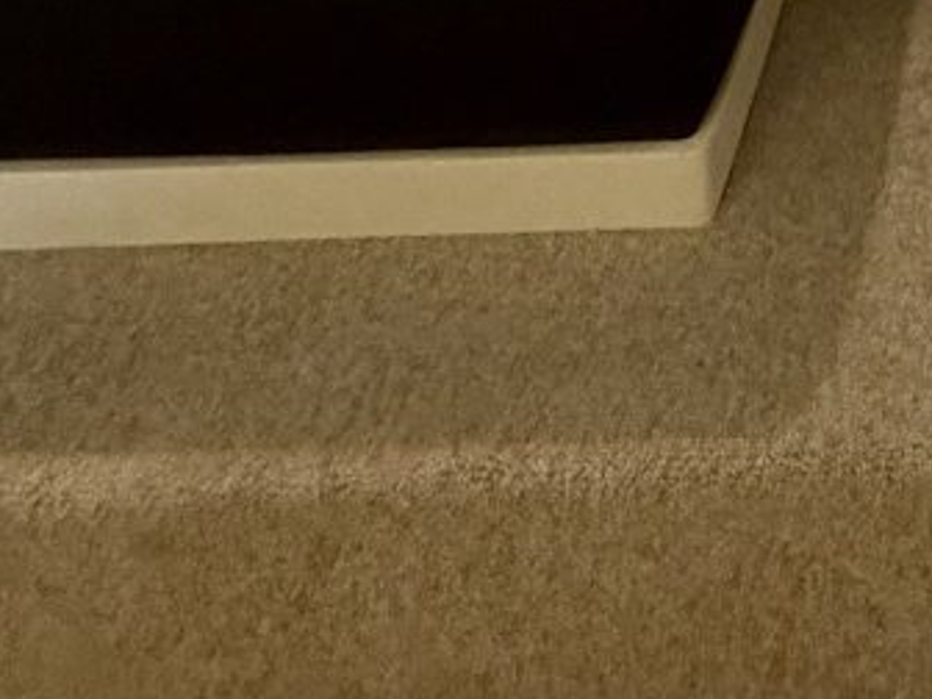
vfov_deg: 16.9
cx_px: 1176
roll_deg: -0.1
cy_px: -754
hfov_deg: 27.5
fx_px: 1615
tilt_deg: -8.6
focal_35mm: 60
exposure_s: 1/100
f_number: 2.2
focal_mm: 2.22
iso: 200
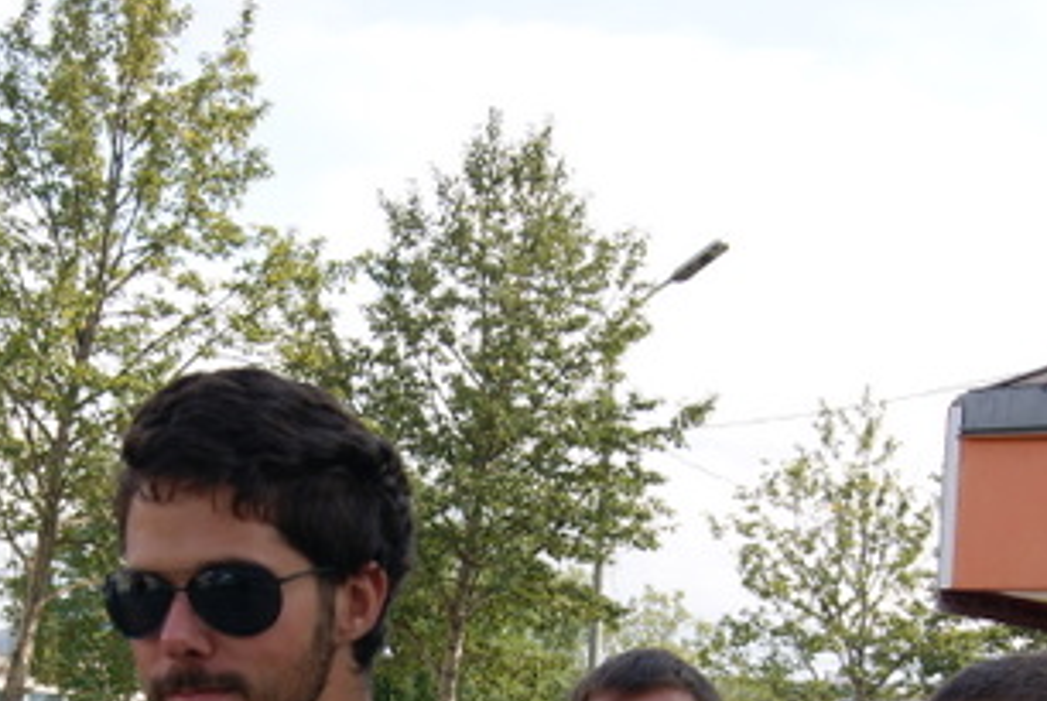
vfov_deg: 14.2
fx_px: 2738
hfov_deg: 21.6
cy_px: 790
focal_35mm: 94
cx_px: 363
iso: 100
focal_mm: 24
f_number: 9
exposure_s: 1/80
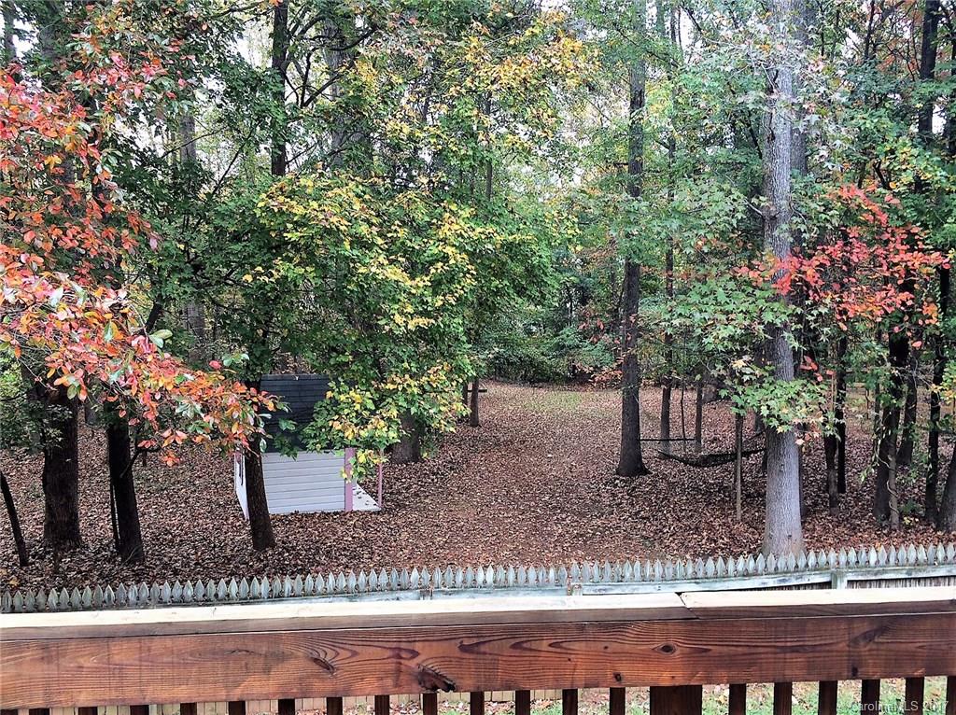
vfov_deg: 48.2
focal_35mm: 29
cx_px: 478
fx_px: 800
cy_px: 358
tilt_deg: -4.8
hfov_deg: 61.7
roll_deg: -0.3
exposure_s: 1/60
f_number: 2.2
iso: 40
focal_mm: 4.15
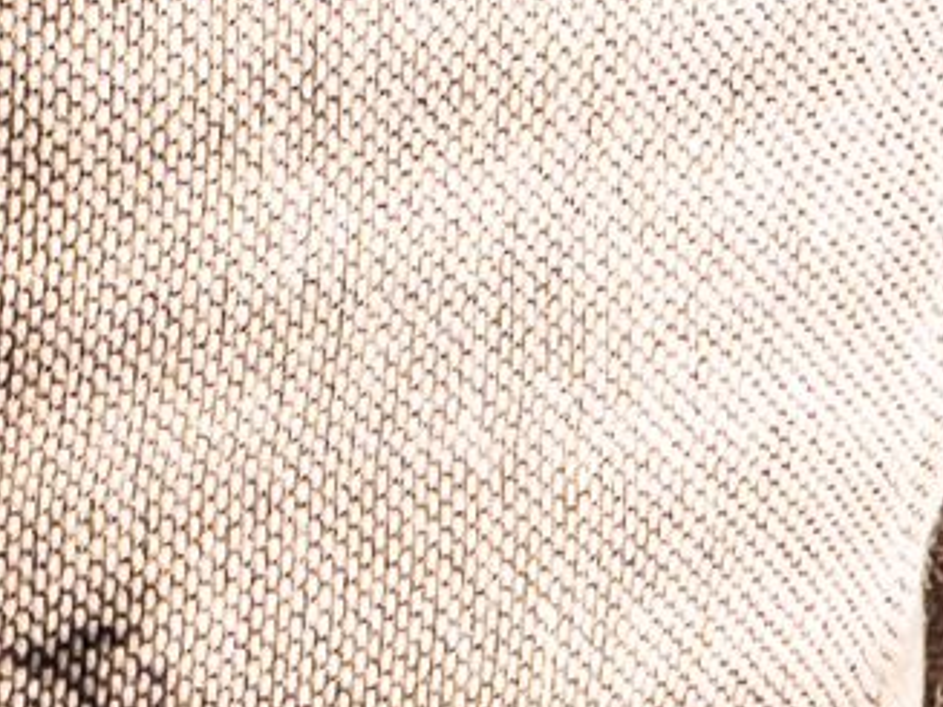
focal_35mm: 353
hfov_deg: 5.5
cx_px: -978
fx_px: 9613
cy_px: 518
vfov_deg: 4.2
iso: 250
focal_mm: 9
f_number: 2.8
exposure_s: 1/60
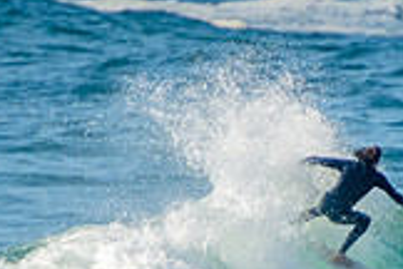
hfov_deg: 1.0
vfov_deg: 0.6
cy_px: 325
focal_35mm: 2154
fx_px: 24111
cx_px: 311
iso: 220
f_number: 5.6
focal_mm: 400
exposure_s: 1/1250
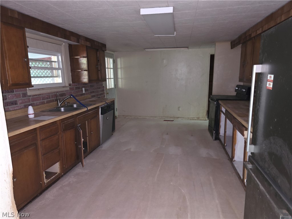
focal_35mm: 23
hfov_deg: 73.9
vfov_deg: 58.9
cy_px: 110
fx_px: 194
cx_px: 146
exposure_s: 1/12
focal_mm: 6.3
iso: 320
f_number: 1.7
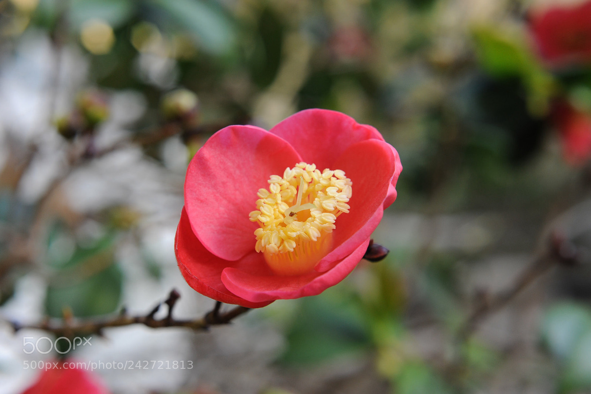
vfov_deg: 27.0
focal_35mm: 50
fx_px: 820
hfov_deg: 39.6
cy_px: 197
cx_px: 296
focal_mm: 50
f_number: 8
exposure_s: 1/100
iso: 640
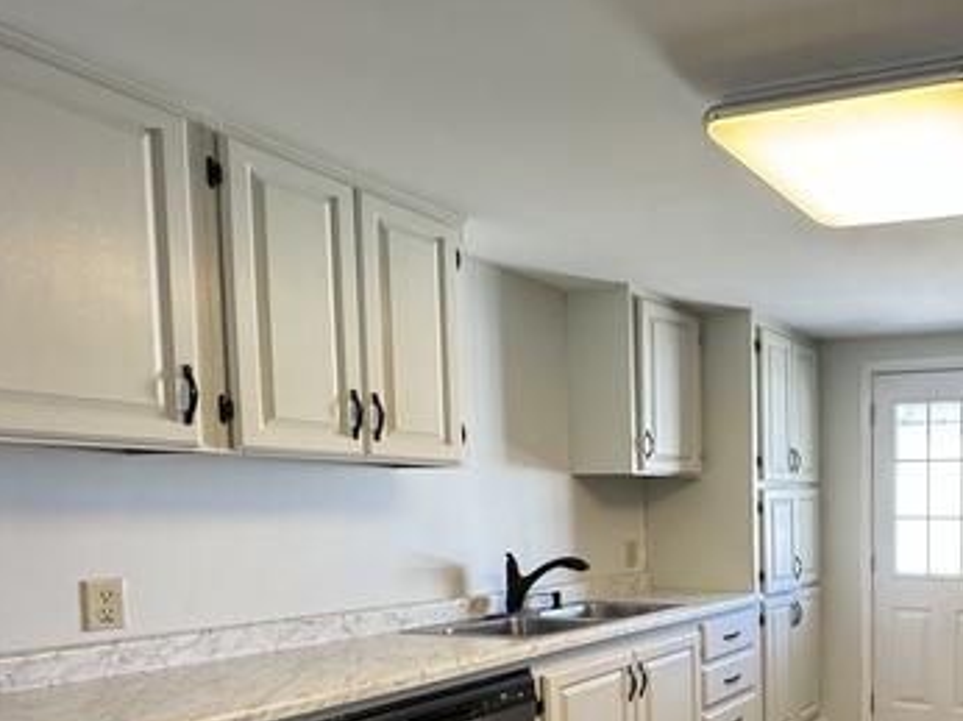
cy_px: 551
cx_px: 917
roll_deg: +0.0
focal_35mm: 27
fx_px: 751
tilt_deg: -4.1
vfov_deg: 49.0
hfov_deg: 54.2
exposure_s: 1/60
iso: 320
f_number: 2.2
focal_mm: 2.22
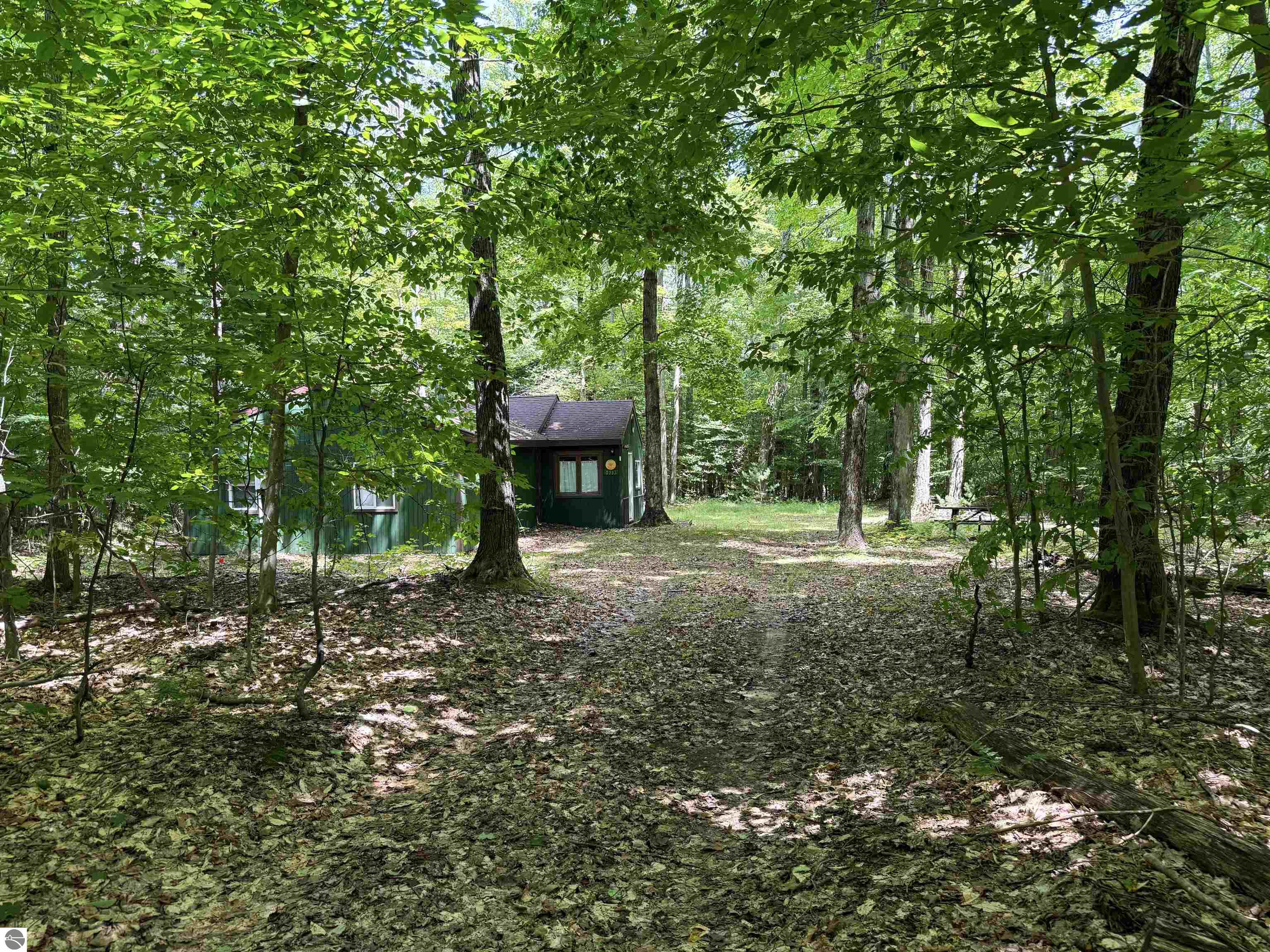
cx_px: 635
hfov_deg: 71.6
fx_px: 881
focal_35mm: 24
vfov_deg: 56.8
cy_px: 476
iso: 80
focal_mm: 6.76
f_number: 1.78
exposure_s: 1/128
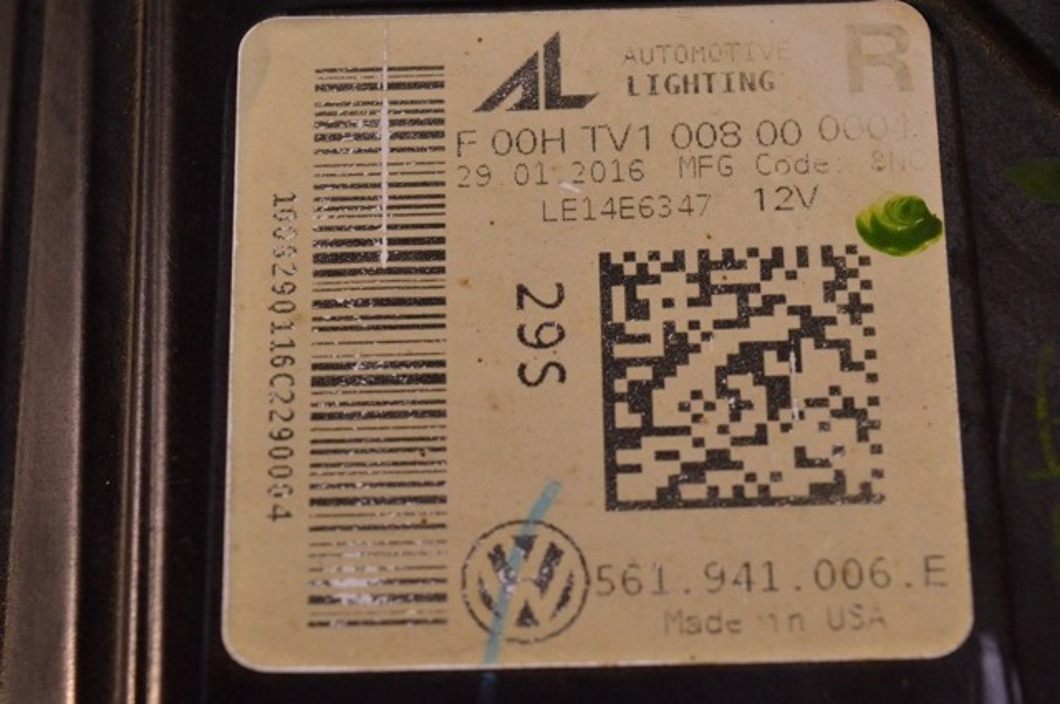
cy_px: 352
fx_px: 2426
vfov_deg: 16.5
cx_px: 530
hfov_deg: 24.6
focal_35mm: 82
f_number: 8
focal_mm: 55
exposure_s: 1/250
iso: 1600
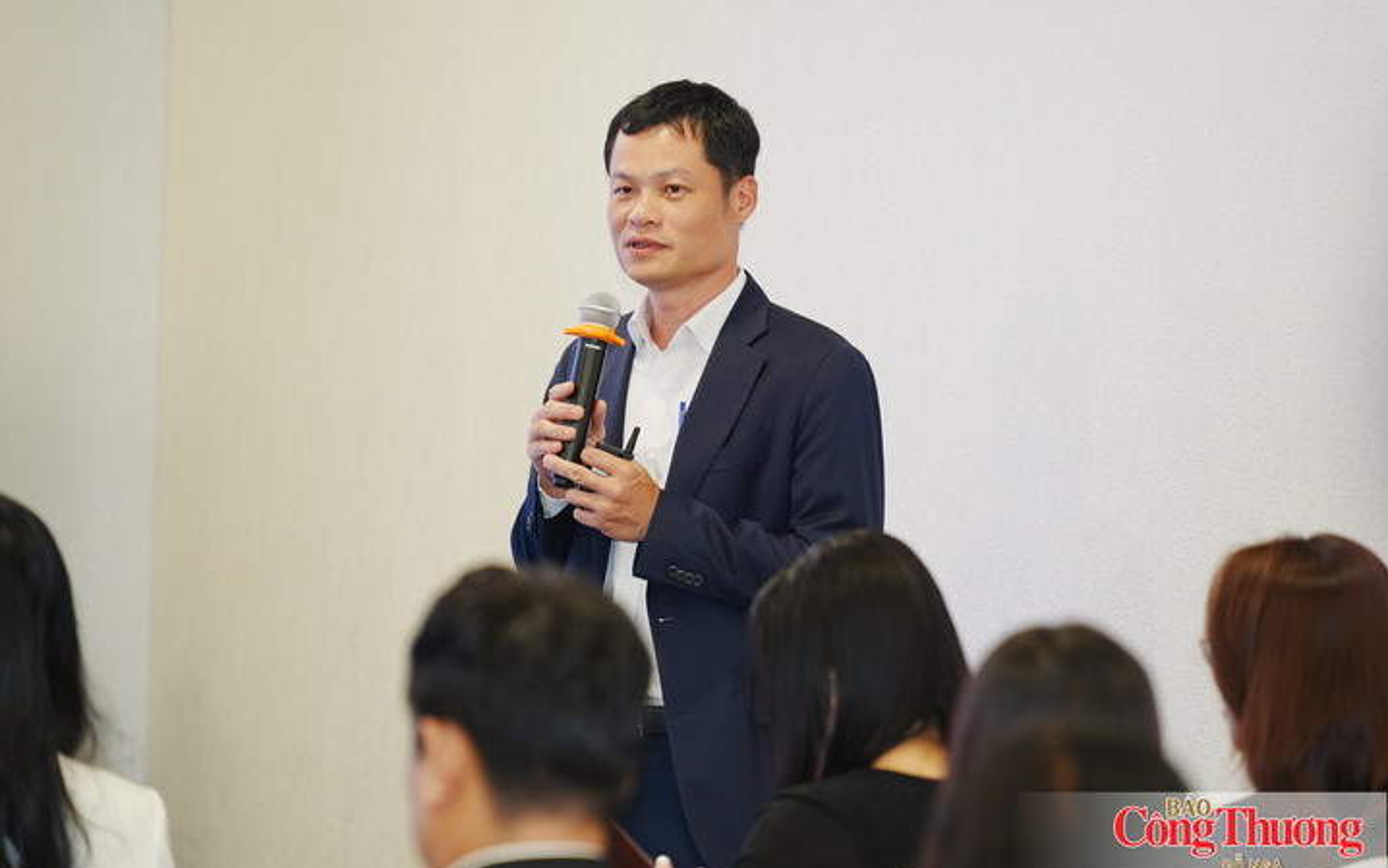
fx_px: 6961
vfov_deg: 7.1
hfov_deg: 11.4
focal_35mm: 184
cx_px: 694
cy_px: 447
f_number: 3.5
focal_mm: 180
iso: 800
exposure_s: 1/100
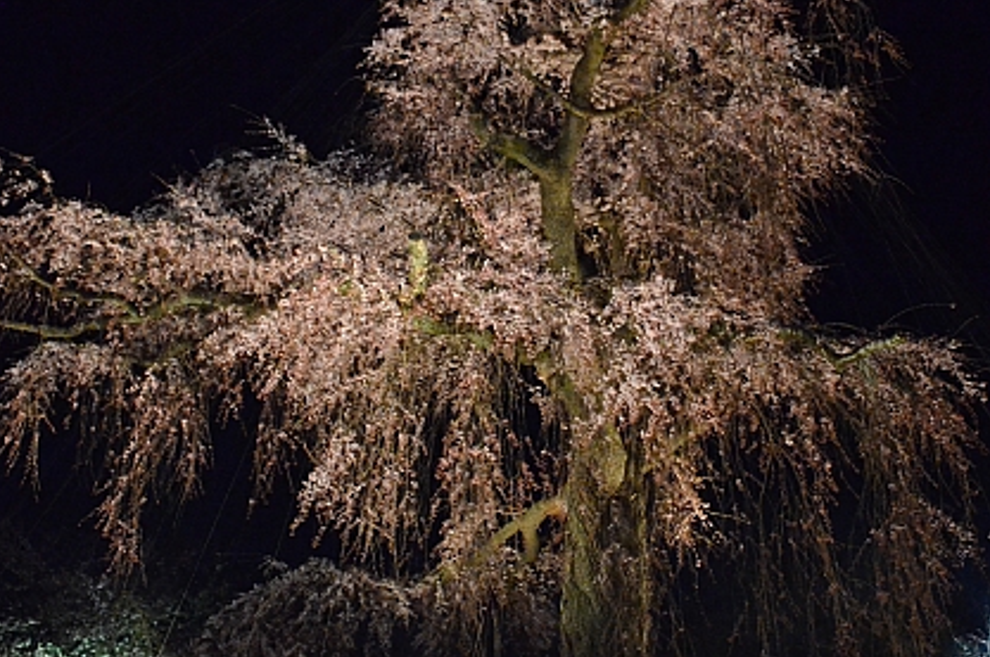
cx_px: 541
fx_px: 1264
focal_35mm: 46
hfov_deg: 42.7
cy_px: 301
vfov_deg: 29.2
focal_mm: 20
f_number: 5.6
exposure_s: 1/125
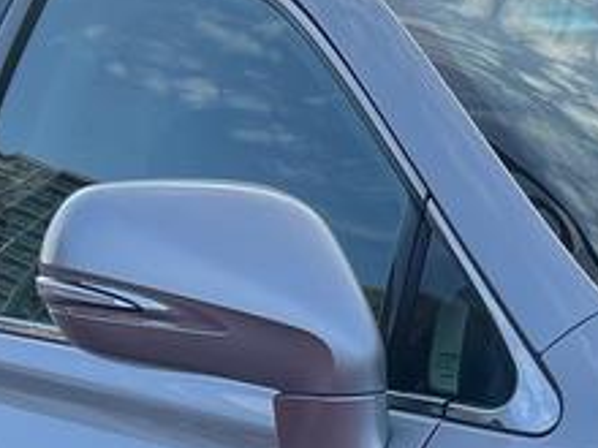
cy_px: 589
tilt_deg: -8.2
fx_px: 2609
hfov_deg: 12.0
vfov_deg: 9.6
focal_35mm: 151
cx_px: 1071
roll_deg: -1.3
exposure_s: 1/1377
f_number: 1.5
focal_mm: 5.7
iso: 50
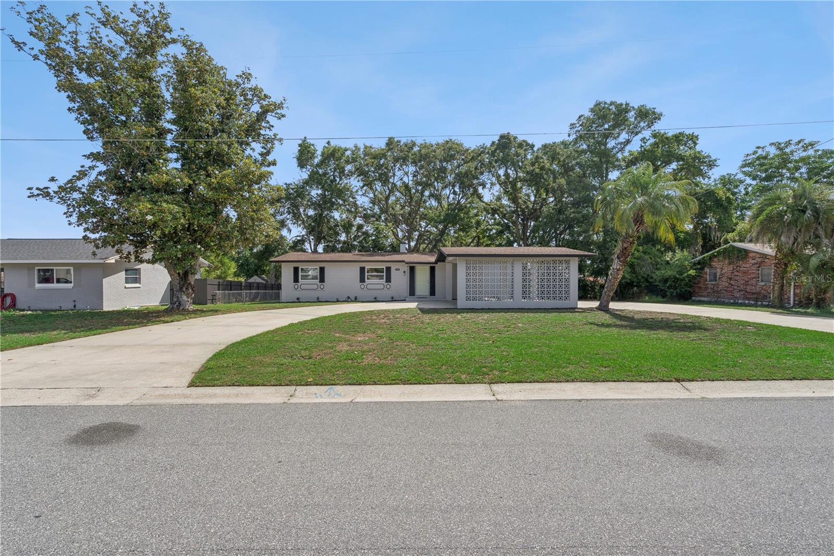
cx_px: 417
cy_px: 278
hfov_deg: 96.7
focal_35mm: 16
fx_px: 371
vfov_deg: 73.7
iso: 400
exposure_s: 1/640
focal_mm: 16
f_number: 9
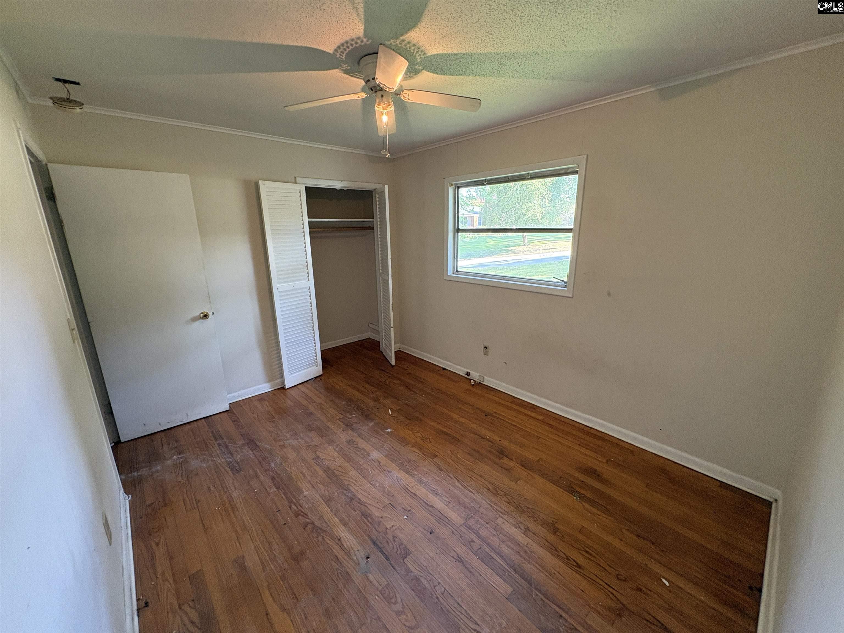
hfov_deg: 102.1
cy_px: 316
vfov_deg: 85.7
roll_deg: +2.0
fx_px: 341
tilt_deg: -14.8
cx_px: 422
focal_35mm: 14
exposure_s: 1/60
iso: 250
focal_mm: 2.22
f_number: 2.2
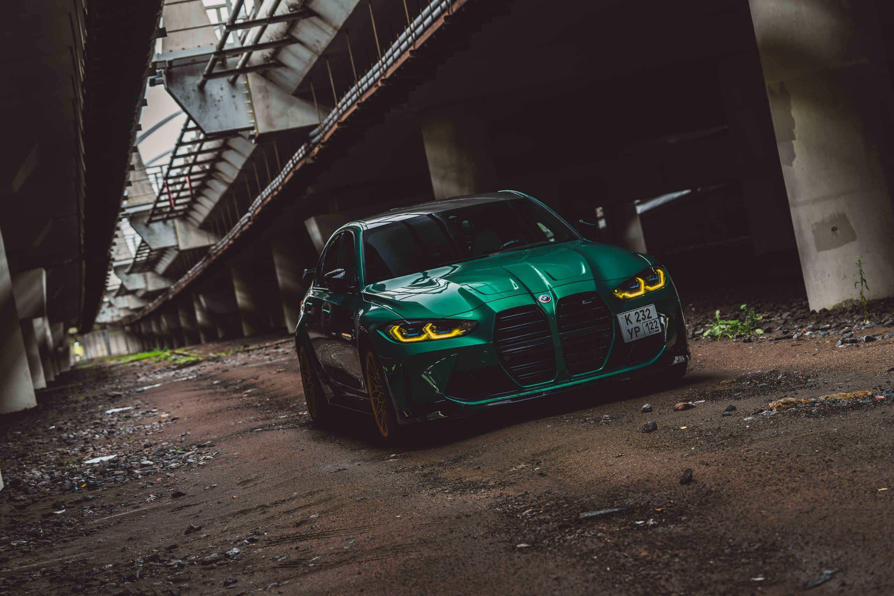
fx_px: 1937
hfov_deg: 26.0
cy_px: 298
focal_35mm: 78
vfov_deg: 17.5
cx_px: 447
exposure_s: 1/50
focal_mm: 78
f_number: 4
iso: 400
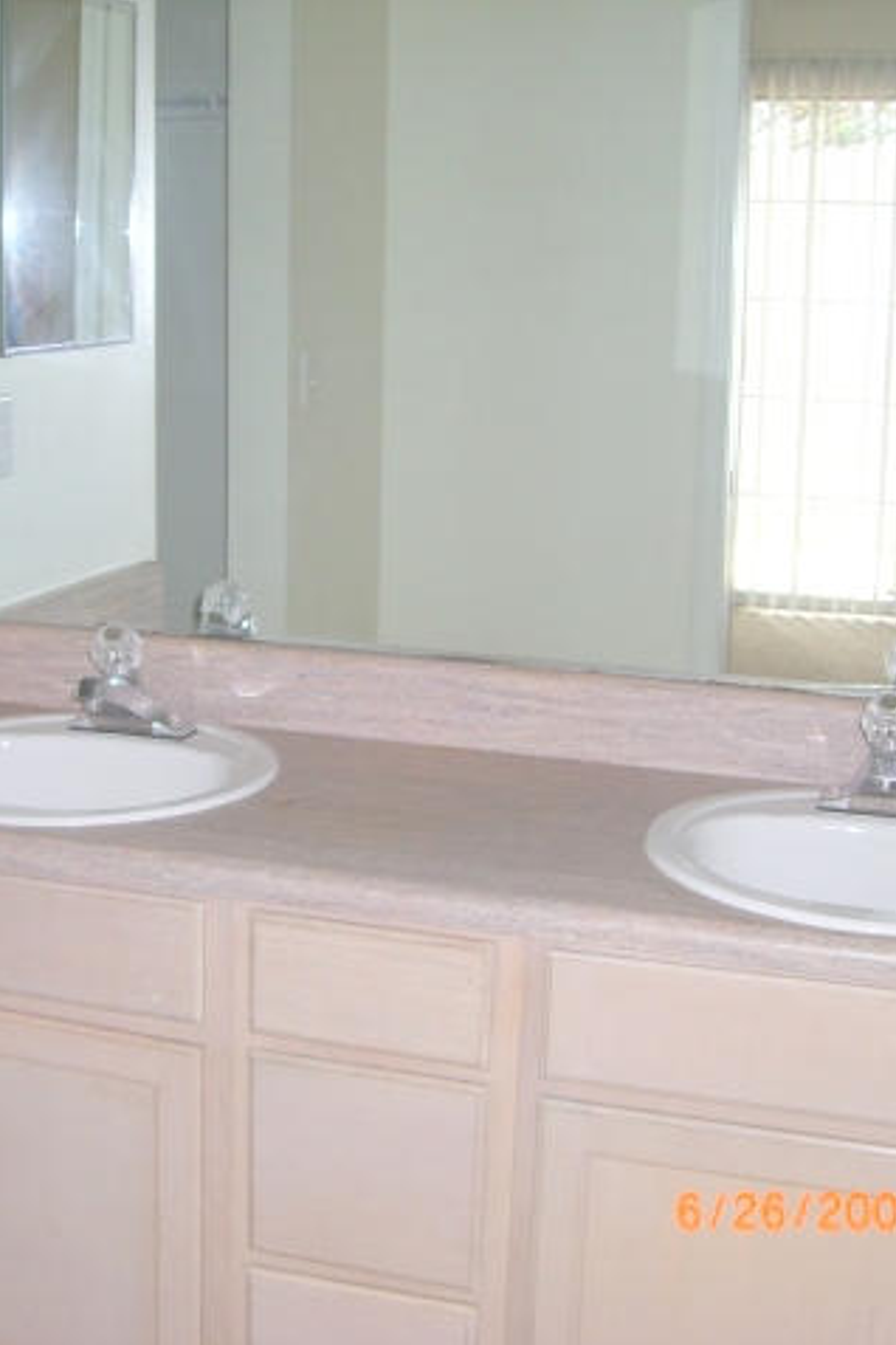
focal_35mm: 53
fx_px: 1979
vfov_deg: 37.5
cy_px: 674
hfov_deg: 25.4
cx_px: 332
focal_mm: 6.2
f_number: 2.7
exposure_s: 1/60
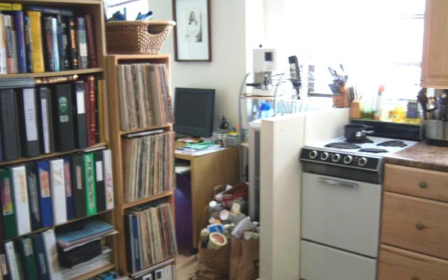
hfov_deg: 50.4
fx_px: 476
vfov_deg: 32.7
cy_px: 158
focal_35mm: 39
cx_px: 222
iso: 160
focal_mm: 7.5
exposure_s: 1/10
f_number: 2.8
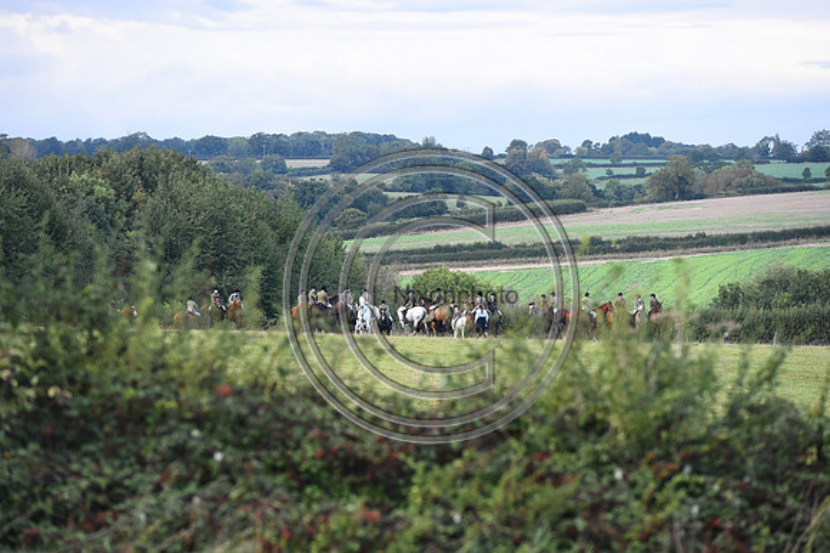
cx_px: 415
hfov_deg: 10.3
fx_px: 4608
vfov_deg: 6.9
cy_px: 276
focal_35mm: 200
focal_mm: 200
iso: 3200
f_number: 5.6
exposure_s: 1/1250
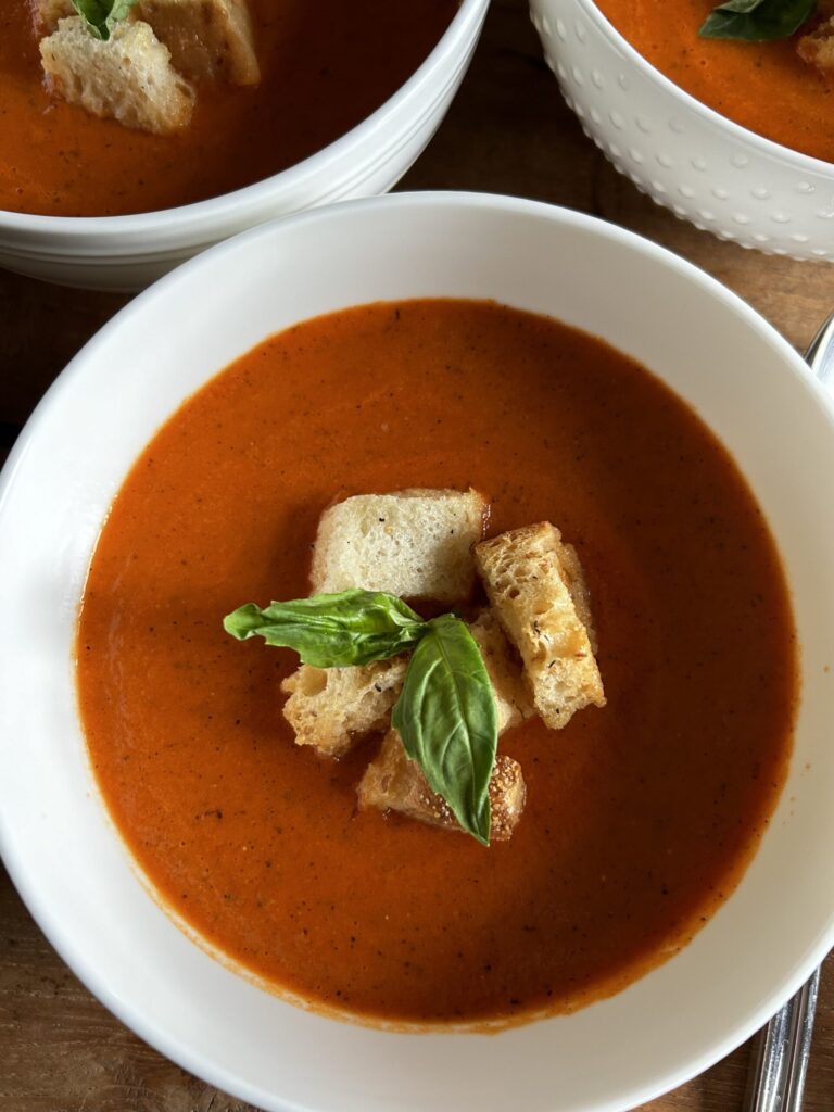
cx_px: 417
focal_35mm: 26
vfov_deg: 67.3
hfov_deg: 53.1
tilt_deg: -79.3
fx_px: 835
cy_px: 556
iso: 125
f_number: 1.5
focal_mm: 5.7
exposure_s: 1/60
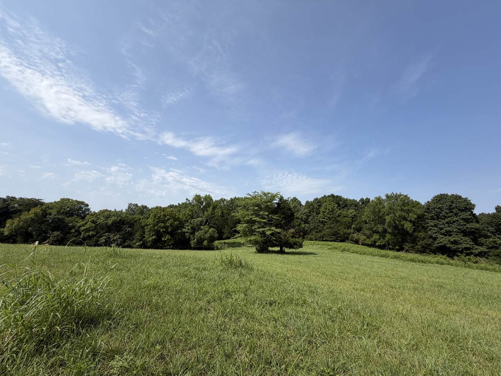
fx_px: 203
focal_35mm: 14
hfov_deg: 102.1
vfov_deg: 85.7
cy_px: 188
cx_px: 250
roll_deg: -1.8
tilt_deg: +12.0
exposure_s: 1/985
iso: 20
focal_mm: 2.22
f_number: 2.2
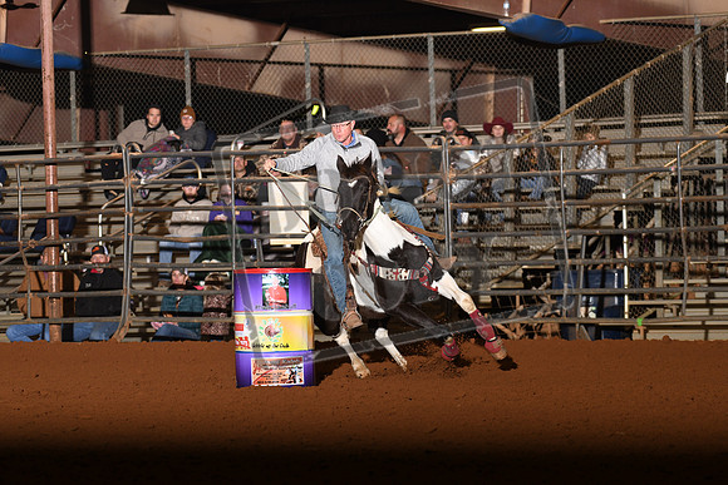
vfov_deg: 6.9
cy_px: 242
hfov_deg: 10.3
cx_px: 364
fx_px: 4045
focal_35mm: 200
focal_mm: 200
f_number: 5.6
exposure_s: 1/250
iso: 1000
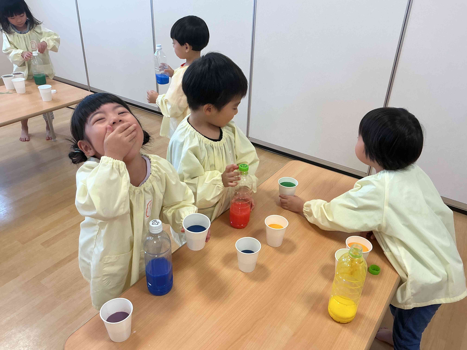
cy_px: 175
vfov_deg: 48.2
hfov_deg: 61.7
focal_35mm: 29
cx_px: 234
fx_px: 391
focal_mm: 3
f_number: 1.8
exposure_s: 1/120
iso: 40
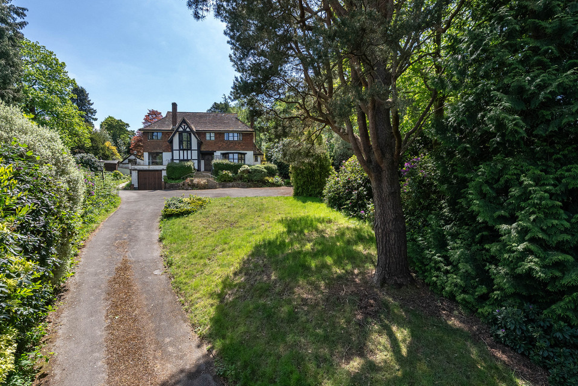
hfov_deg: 91.5
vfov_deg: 68.9
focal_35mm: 18
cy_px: 198
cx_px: 289
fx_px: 282
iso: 2000
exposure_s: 1/2000
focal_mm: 16.5
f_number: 7.1
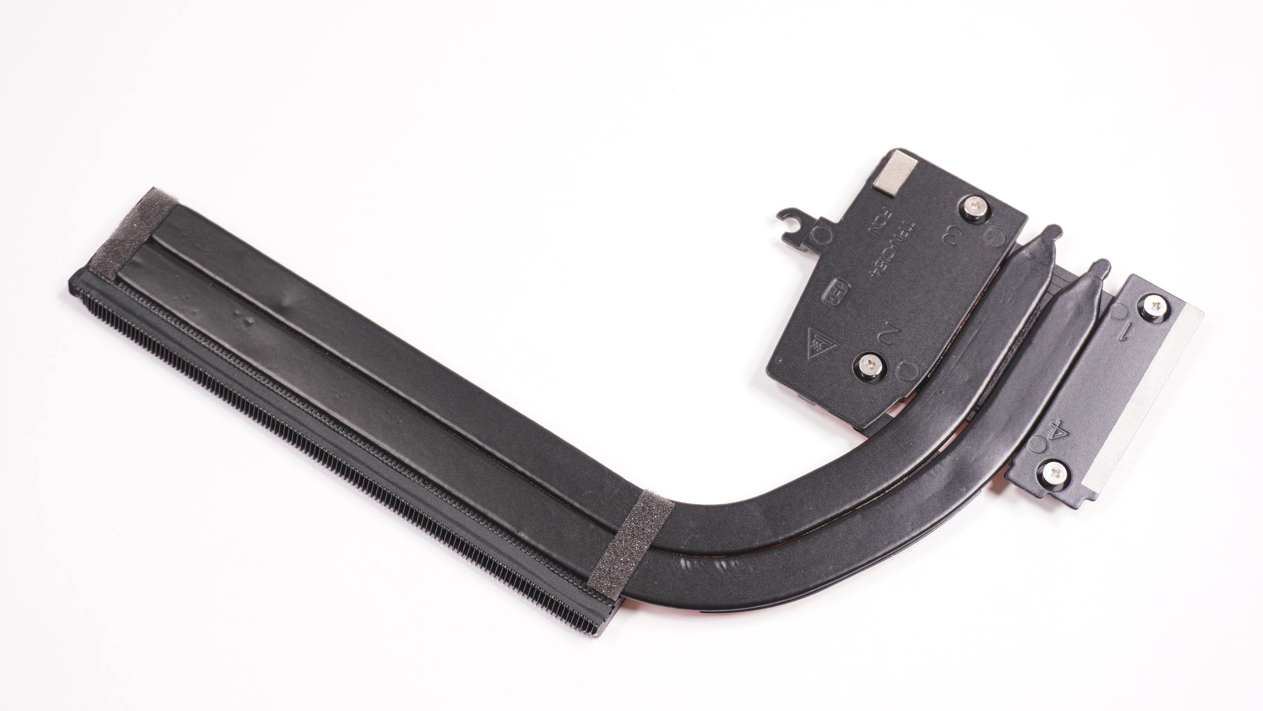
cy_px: 351
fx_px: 1607
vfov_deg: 24.9
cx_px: 637
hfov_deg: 42.9
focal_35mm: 48
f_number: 5.6
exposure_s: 1/200
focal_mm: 30
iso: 500
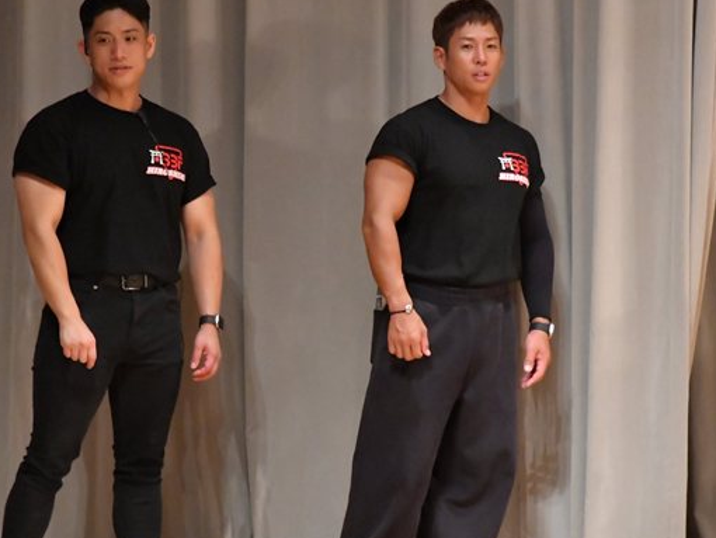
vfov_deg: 3.2
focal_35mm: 460
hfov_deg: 4.3
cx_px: 347
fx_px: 9519
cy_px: 258
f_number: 5.6
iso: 11400
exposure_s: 1/400
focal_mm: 210
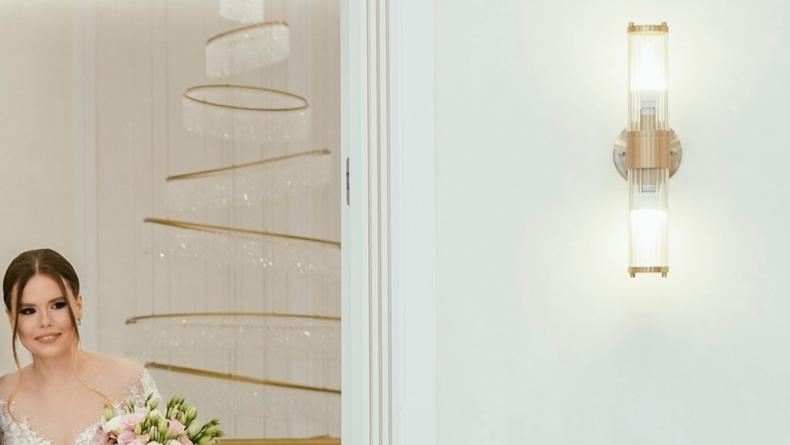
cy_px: 567
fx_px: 2829
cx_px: -146
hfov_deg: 15.4
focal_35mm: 135
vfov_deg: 8.9
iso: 160
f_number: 2.2
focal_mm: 23
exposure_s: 1/180
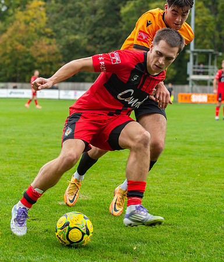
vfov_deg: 18.5
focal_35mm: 101
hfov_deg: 15.8
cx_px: 73
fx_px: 804
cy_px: 137
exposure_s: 1/1250
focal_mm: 70
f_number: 4.5
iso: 800
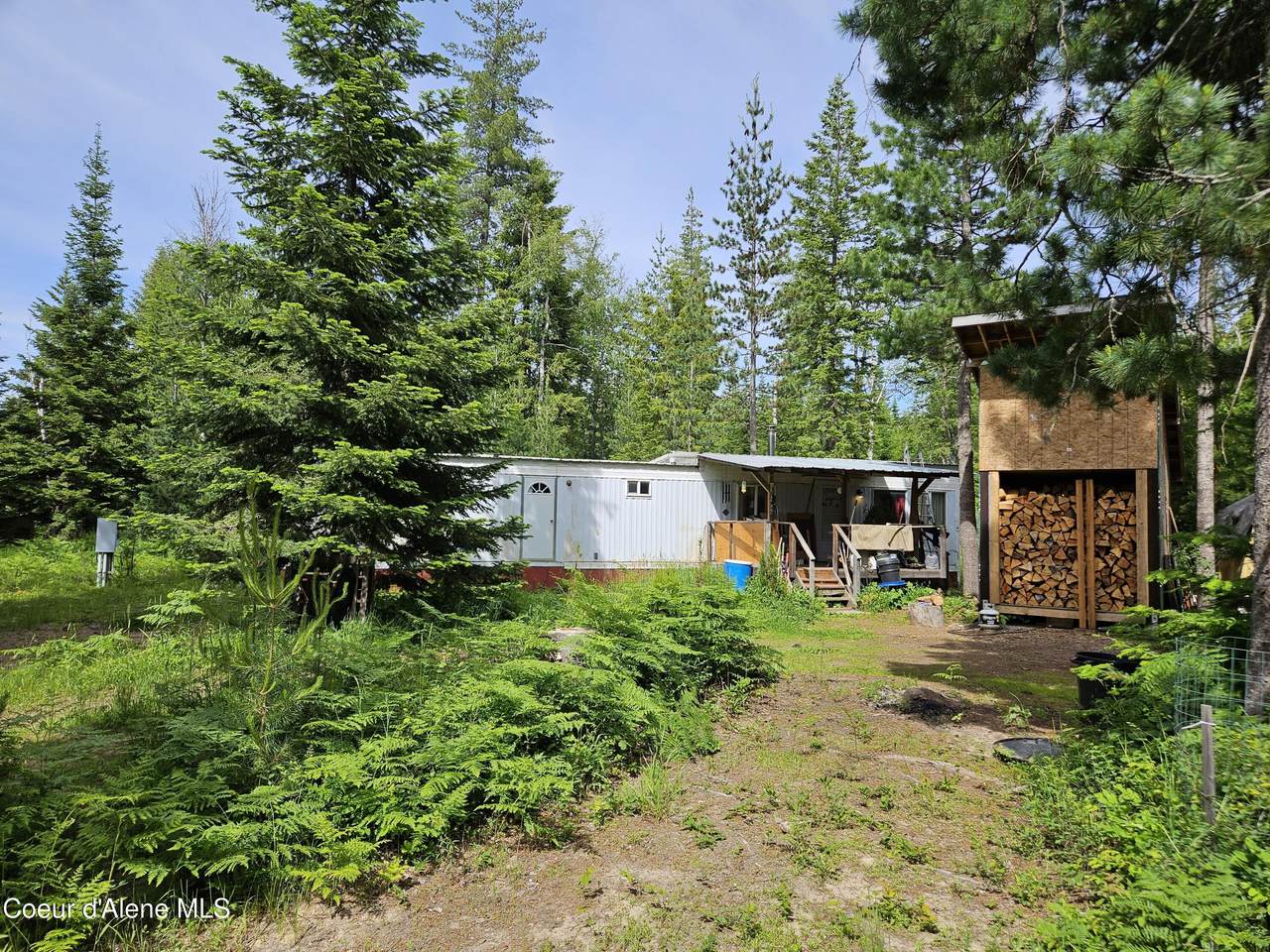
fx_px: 844
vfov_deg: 58.9
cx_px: 635
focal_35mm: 23
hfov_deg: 73.9
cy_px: 476
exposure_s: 1/1593
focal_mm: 5.4
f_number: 1.8
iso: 25
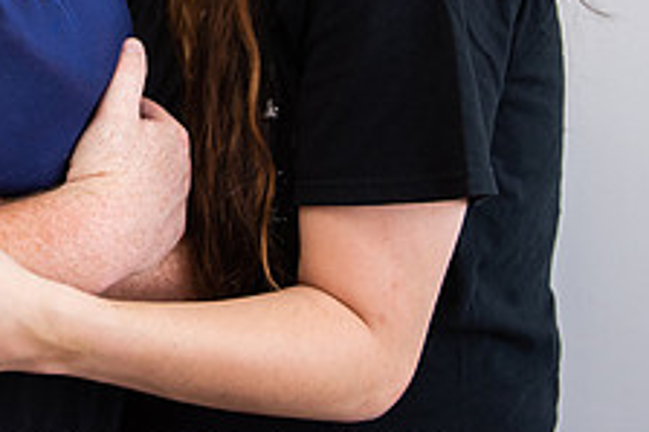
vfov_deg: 16.0
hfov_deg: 23.7
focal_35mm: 83
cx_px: 41
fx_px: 1495
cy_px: -33
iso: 800
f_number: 4.5
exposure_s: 1/250
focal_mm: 32
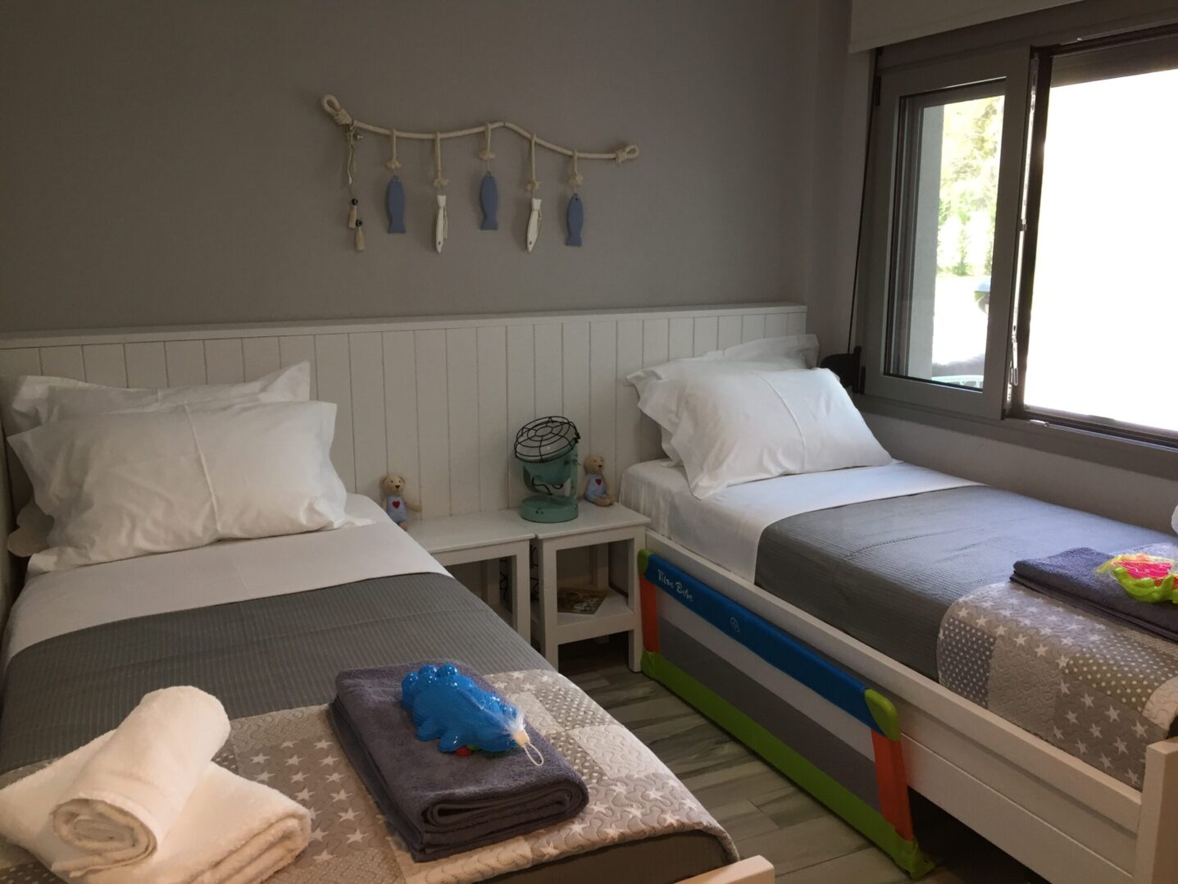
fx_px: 987
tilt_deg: -12.9
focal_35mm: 29
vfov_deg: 48.2
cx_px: 589
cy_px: 442
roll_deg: +0.5
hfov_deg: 61.7
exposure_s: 1/33
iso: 40
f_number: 2.2
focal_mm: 4.15
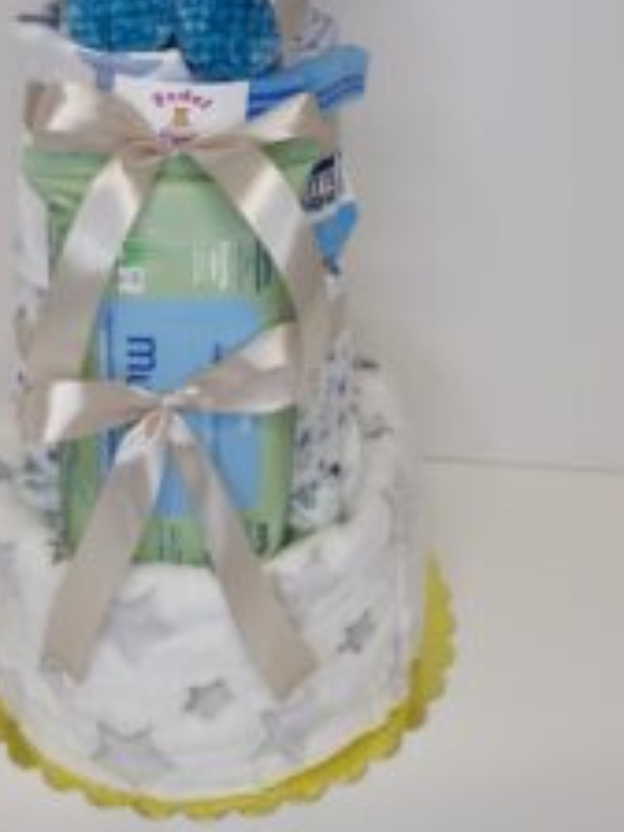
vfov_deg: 42.8
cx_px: 208
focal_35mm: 41
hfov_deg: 34.8
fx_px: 985
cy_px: 123
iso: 50
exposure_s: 1/50
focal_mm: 5.54
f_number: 1.8
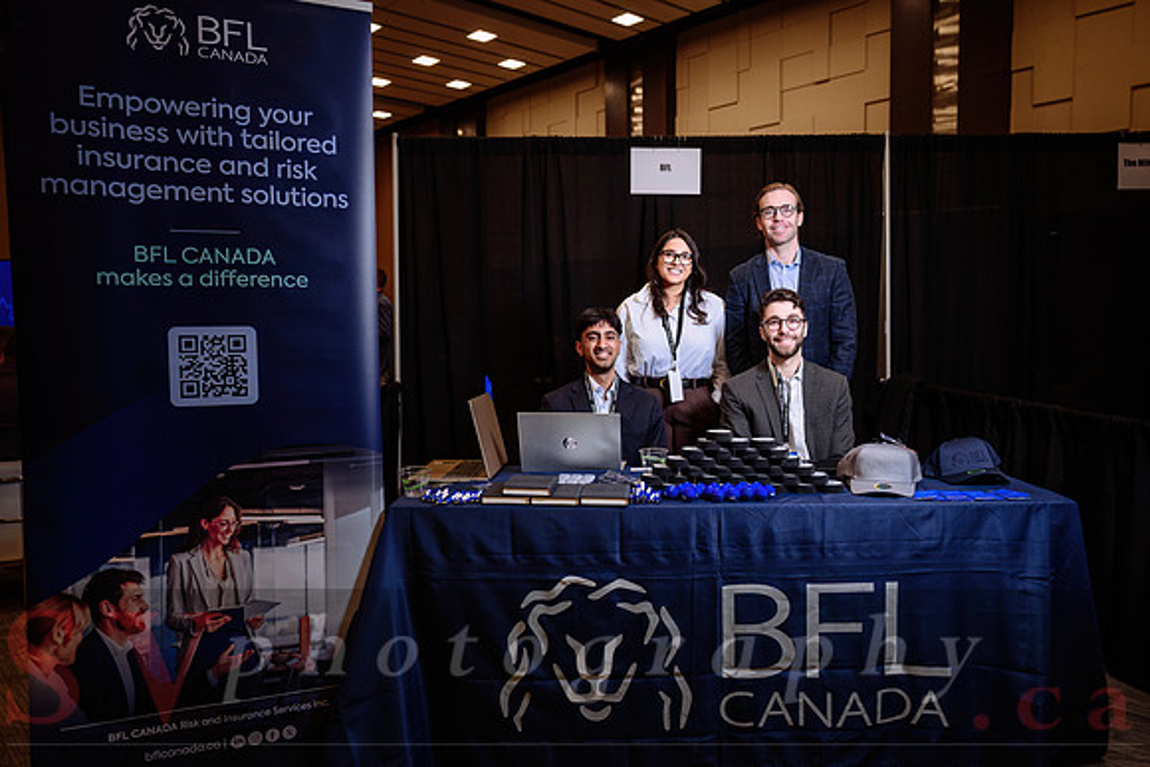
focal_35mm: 27
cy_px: 397
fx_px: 860
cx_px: 595
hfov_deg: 67.5
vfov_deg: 48.1
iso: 500
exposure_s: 1/200
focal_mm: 26
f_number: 3.5
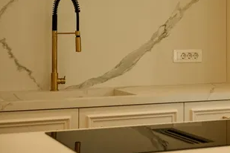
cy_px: 25
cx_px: 207
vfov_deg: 14.0
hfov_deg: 20.6
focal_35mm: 97
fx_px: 620
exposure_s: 1/200
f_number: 4
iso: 640
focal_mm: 50
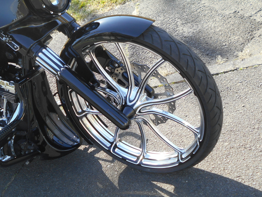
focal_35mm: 39
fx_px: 295
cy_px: 98
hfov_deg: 47.9
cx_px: 131
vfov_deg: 36.8
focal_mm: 6.7
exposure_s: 1/250
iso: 110
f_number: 3.9
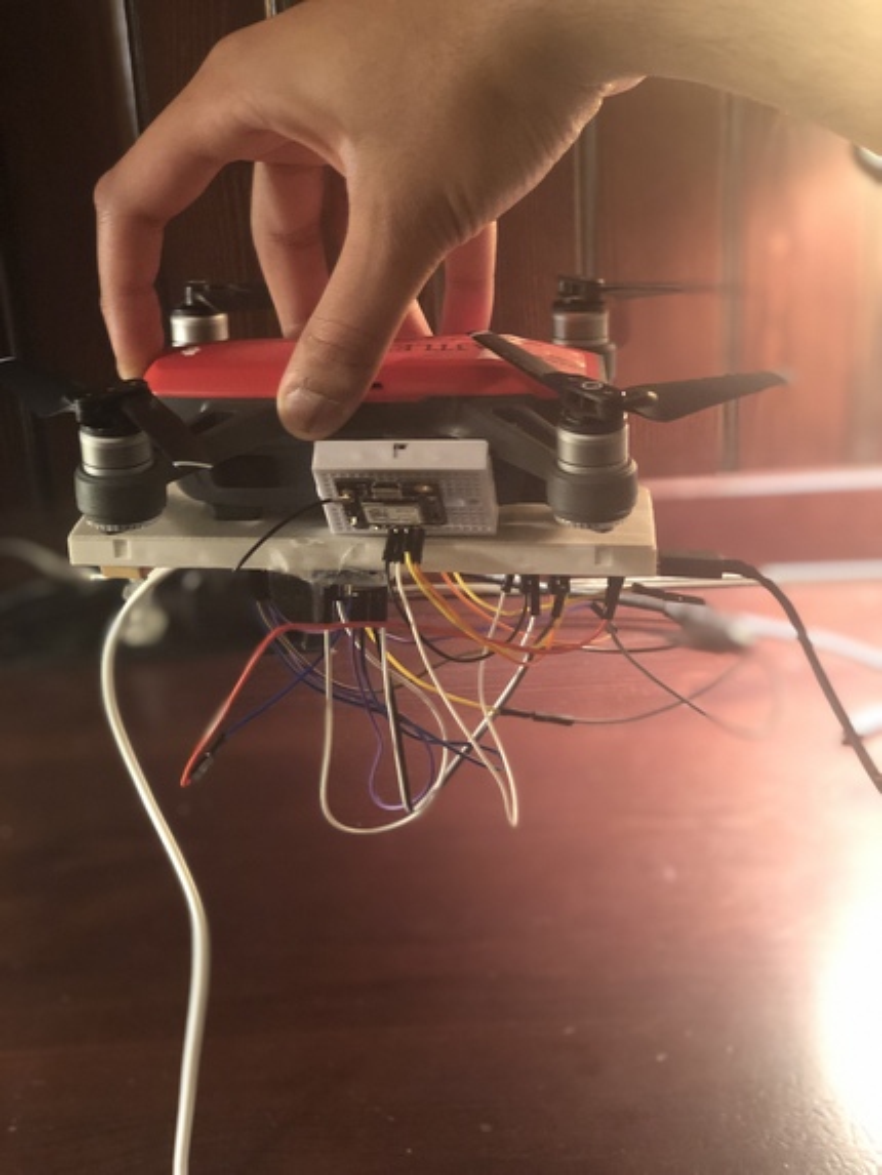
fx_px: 1766
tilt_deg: -21.9
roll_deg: +3.2
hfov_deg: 28.0
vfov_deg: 36.8
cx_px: 441
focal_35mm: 52
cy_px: 588
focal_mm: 6
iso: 200
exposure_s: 1/8
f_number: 2.4
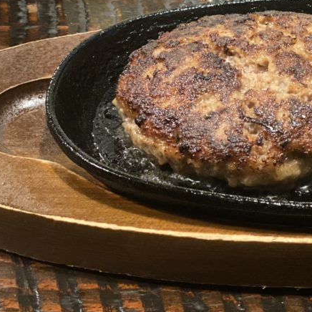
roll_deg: -2.6
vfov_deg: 16.1
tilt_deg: -36.2
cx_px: 363
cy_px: 100
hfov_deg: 15.6
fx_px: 1101
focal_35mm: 108
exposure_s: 1/20
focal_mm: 6
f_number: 2
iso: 320
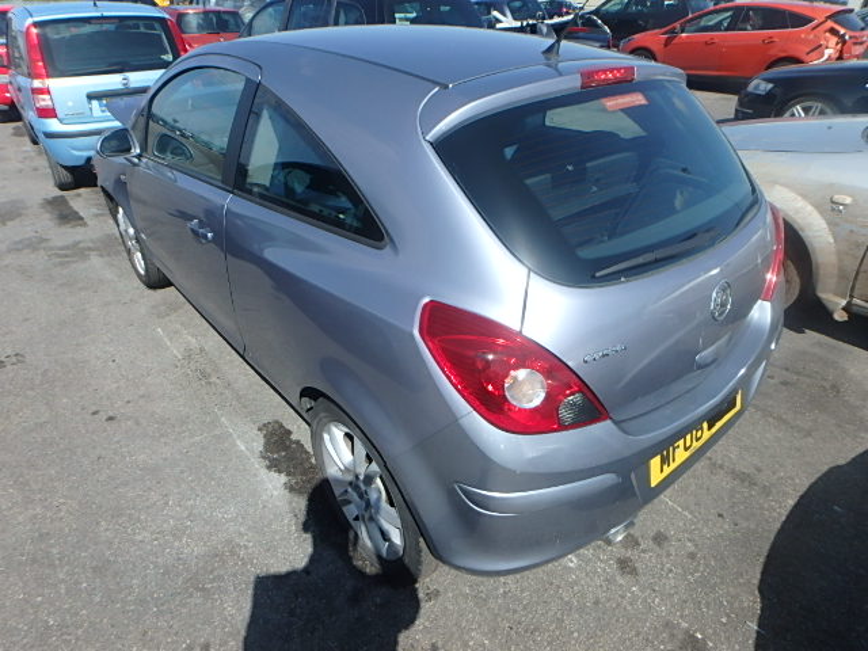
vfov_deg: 63.4
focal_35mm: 21
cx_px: 434
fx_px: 527
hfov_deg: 79.0
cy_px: 326
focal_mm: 3.7
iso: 125
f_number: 6
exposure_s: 1/400
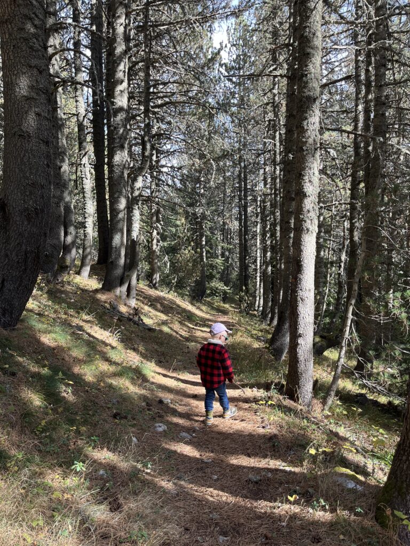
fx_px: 411
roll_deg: +1.6
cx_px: 205
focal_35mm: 26
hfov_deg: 53.1
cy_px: 273
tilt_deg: -4.1
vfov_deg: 67.3
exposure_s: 1/275
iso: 40
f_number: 1.6
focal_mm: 5.1
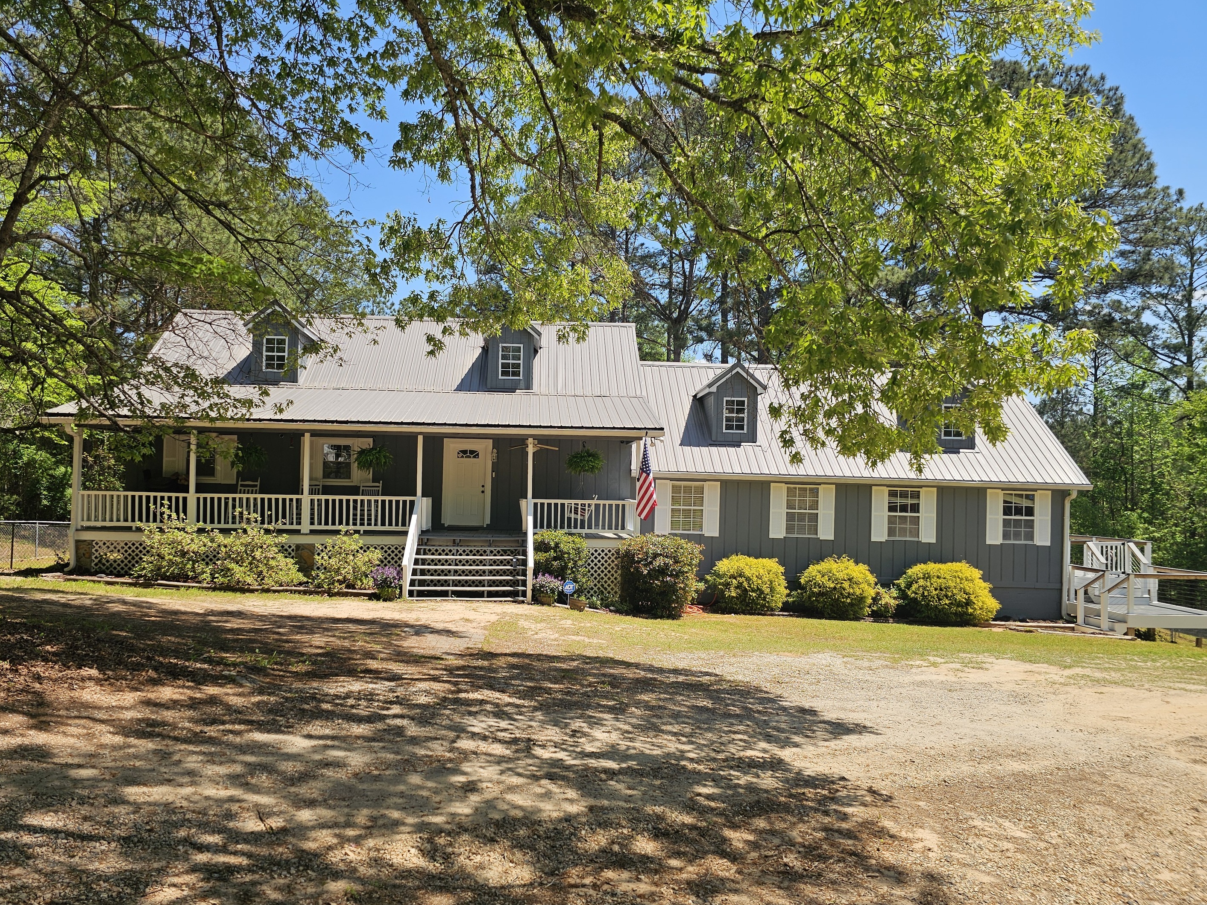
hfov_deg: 69.3
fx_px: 872
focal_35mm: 25
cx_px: 553
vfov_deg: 54.8
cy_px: 482
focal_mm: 6.3
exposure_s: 1/481
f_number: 1.7
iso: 10
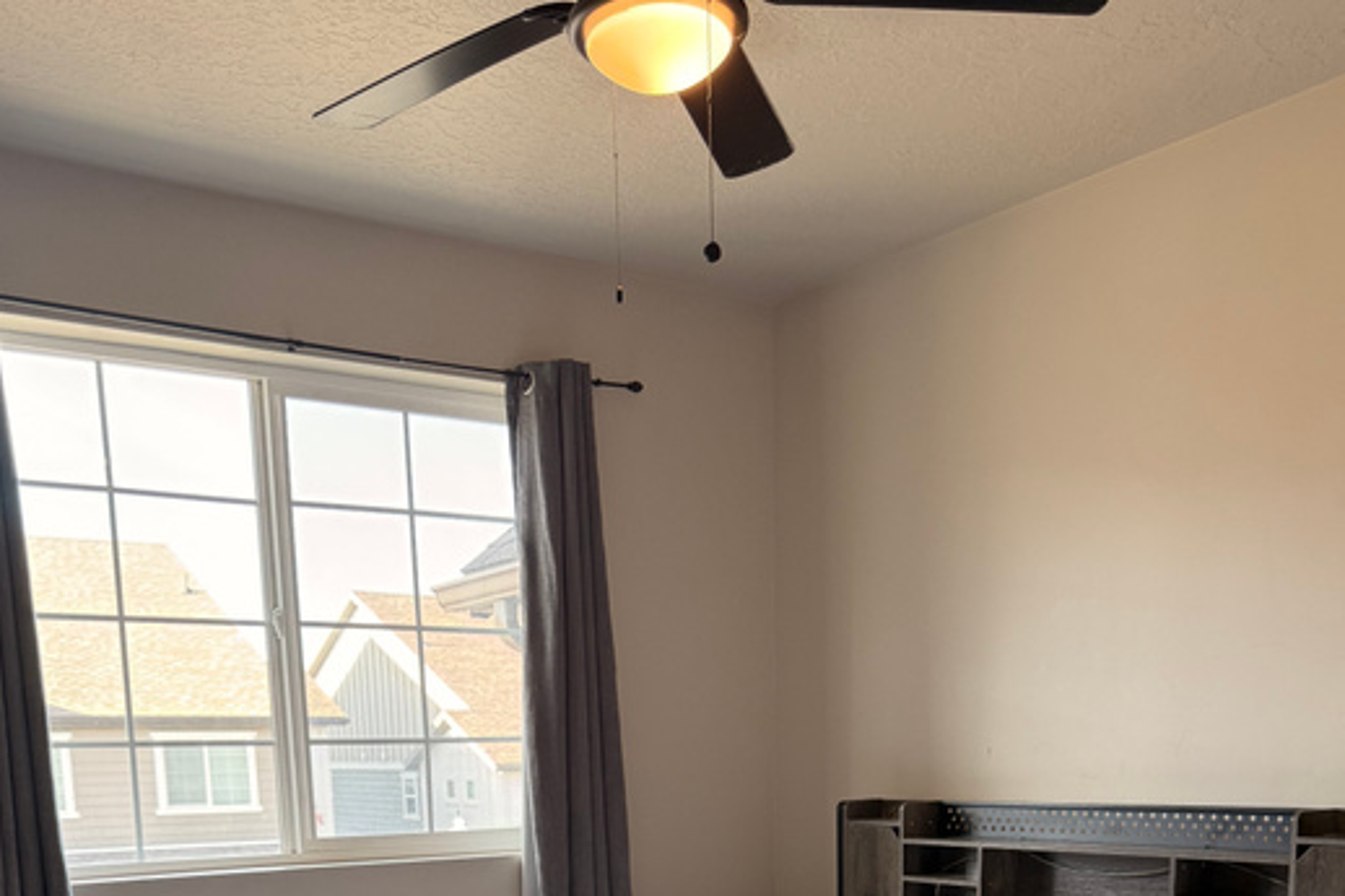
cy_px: 982
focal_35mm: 37
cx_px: 701
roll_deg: +1.0
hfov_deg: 51.9
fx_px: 1382
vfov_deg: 31.8
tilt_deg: -9.9
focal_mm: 6.76
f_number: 1.78
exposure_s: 1/120
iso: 200
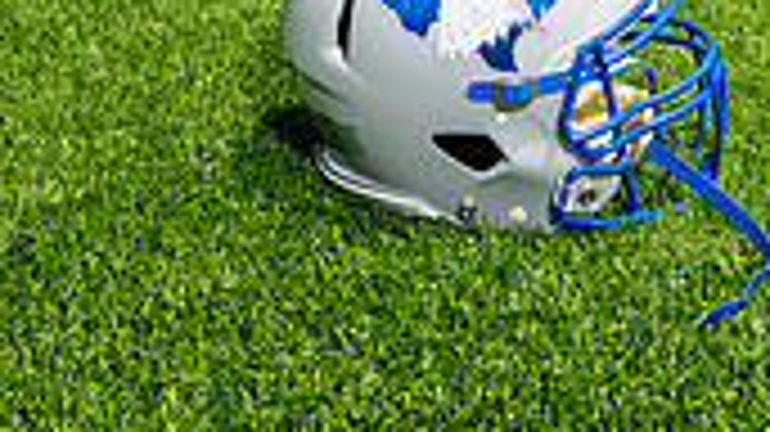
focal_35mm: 66
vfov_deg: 14.0
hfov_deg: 31.8
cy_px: -540
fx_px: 1347
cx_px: 477
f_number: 8
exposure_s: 1/250
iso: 100
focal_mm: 24
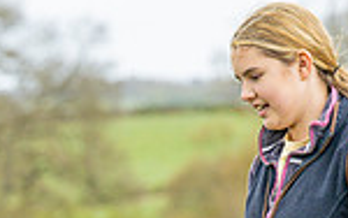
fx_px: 5002
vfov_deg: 2.5
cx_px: 90
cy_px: 473
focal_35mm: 527
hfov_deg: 4.0
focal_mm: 115
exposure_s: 1/1600
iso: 400
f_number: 4
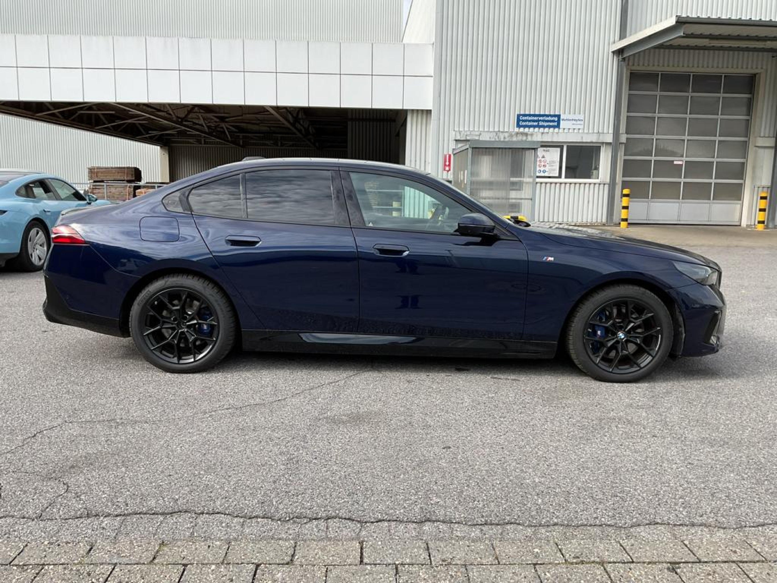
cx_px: 388
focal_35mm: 29
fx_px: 651
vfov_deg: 48.2
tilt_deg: -8.0
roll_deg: -2.2
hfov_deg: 61.7
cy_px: 292
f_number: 1.8
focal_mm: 3
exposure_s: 1/1144
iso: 16
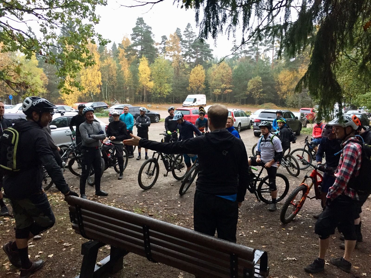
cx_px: 186
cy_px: 139
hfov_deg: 61.7
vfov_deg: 48.2
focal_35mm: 29
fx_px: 311
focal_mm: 4.15
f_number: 2.2
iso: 80
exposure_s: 1/33
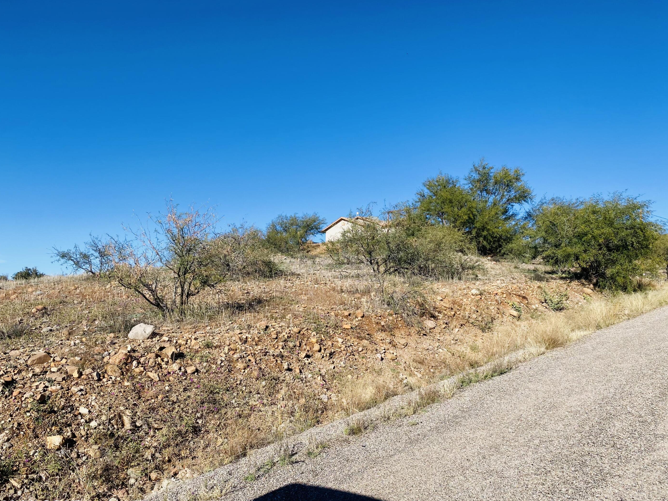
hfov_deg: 63.4
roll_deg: -1.5
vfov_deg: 49.7
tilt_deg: +6.3
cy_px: 261
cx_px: 330
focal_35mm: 28
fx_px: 540
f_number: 1.8
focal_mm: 4.25
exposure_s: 1/3610
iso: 32
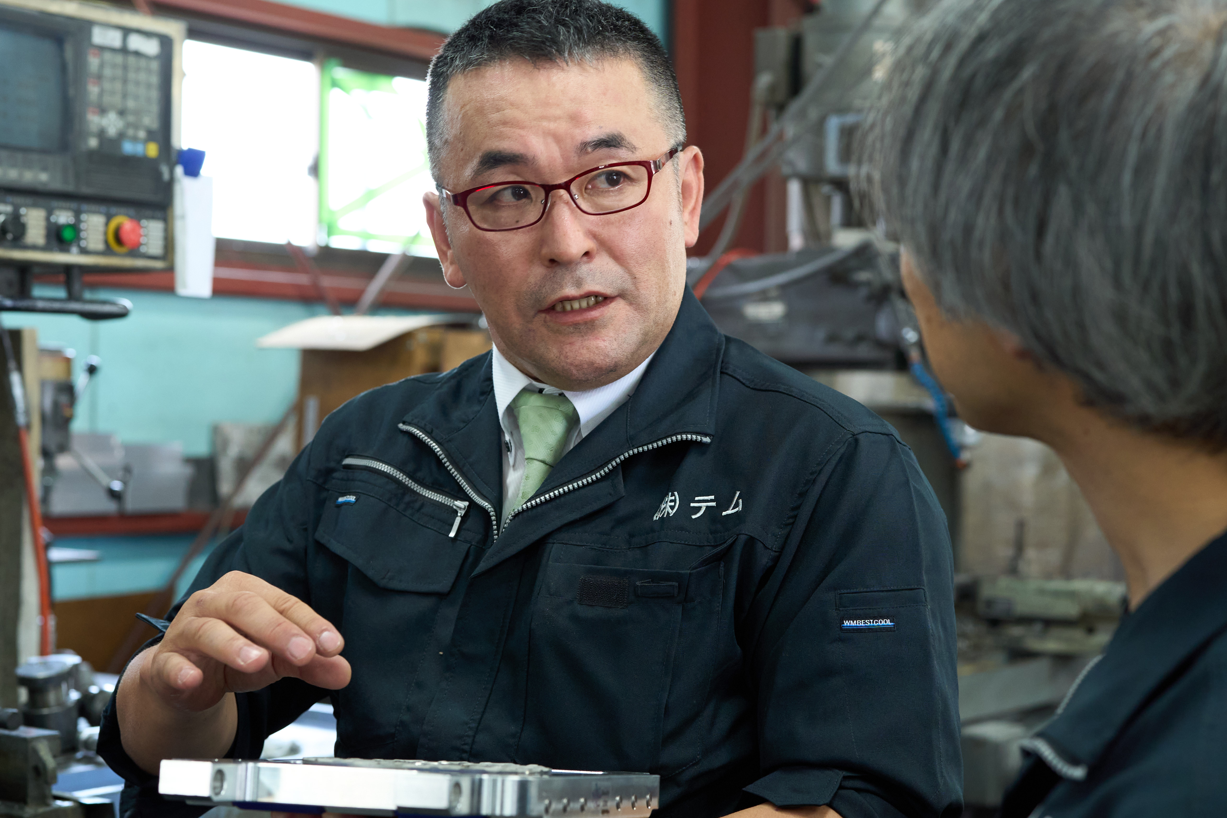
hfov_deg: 31.4
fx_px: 2181
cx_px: 647
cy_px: 429
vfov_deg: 21.2
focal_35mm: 64
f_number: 4
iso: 1600
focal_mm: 50
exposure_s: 1/125
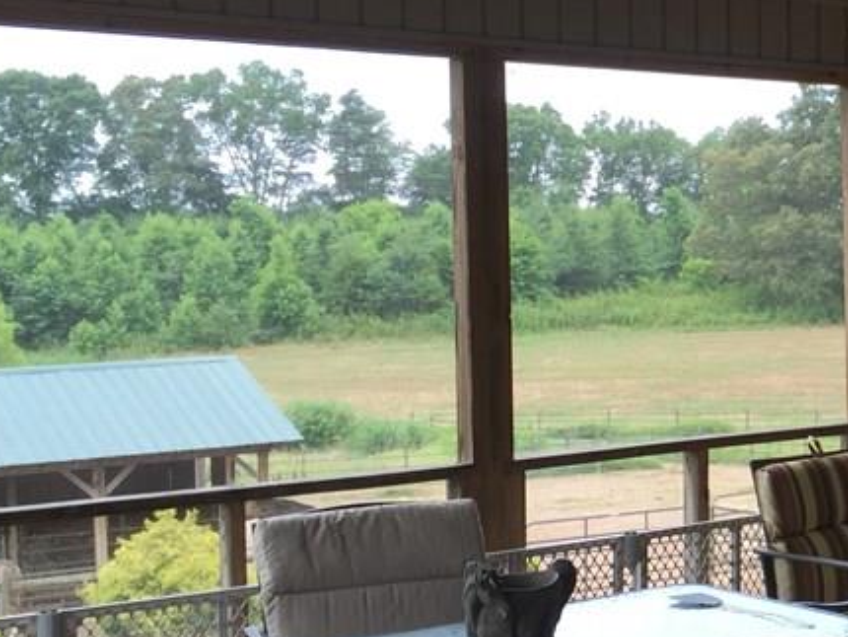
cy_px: 331
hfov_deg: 25.6
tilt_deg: -1.8
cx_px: 982
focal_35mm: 69
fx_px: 1691
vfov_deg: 21.3
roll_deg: +1.1
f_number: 2.2
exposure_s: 1/262
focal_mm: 4.15
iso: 32
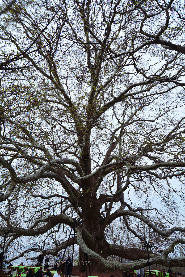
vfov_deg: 67.4
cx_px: 92
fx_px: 208
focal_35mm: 27
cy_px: 138
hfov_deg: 47.9
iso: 100
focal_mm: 18
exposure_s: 1/250
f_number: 8
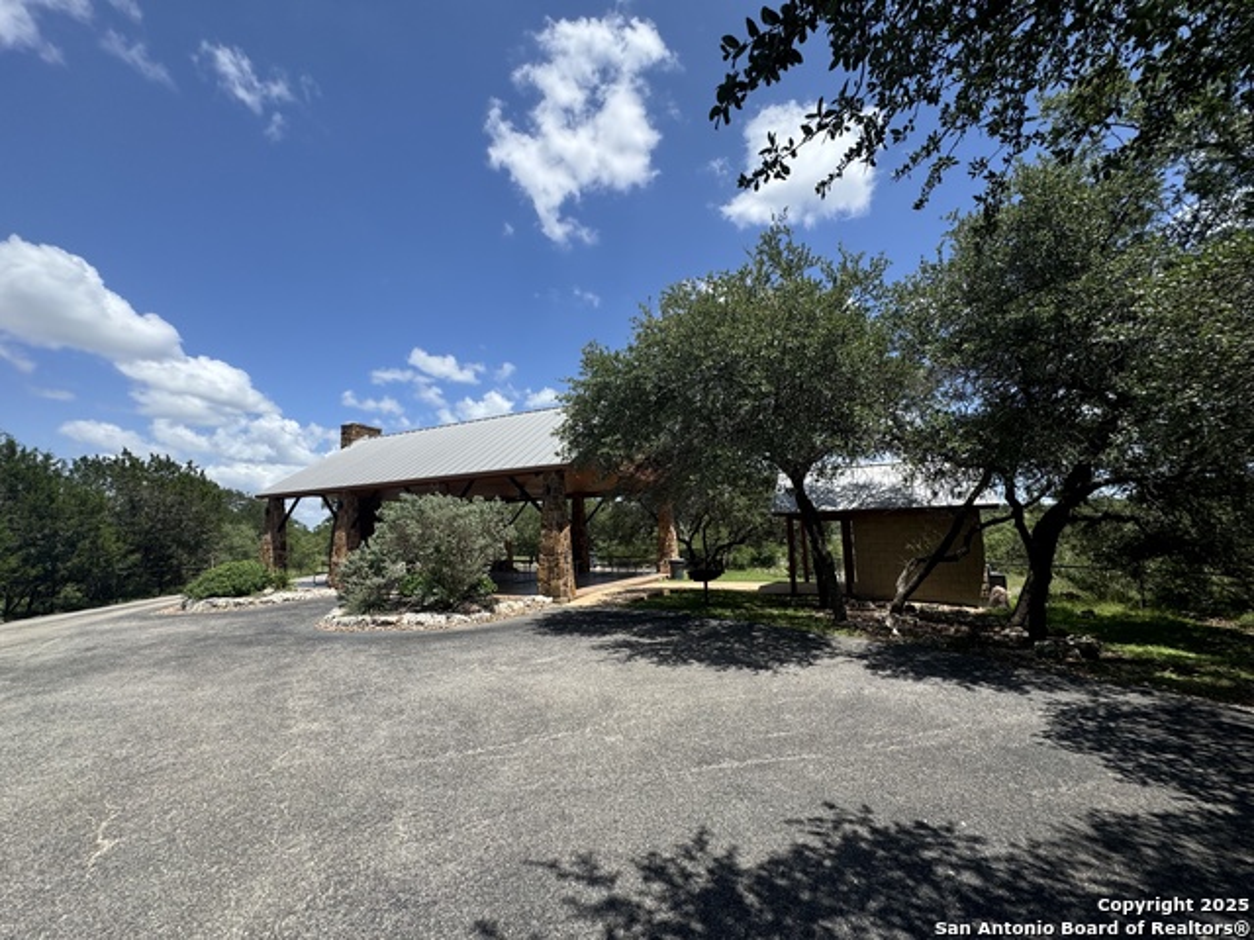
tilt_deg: +7.2
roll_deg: +1.4
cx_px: 627
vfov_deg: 85.7
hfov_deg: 102.1
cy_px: 470
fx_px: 507
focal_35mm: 14
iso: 50
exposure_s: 1/1477
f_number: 2.2
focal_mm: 2.22
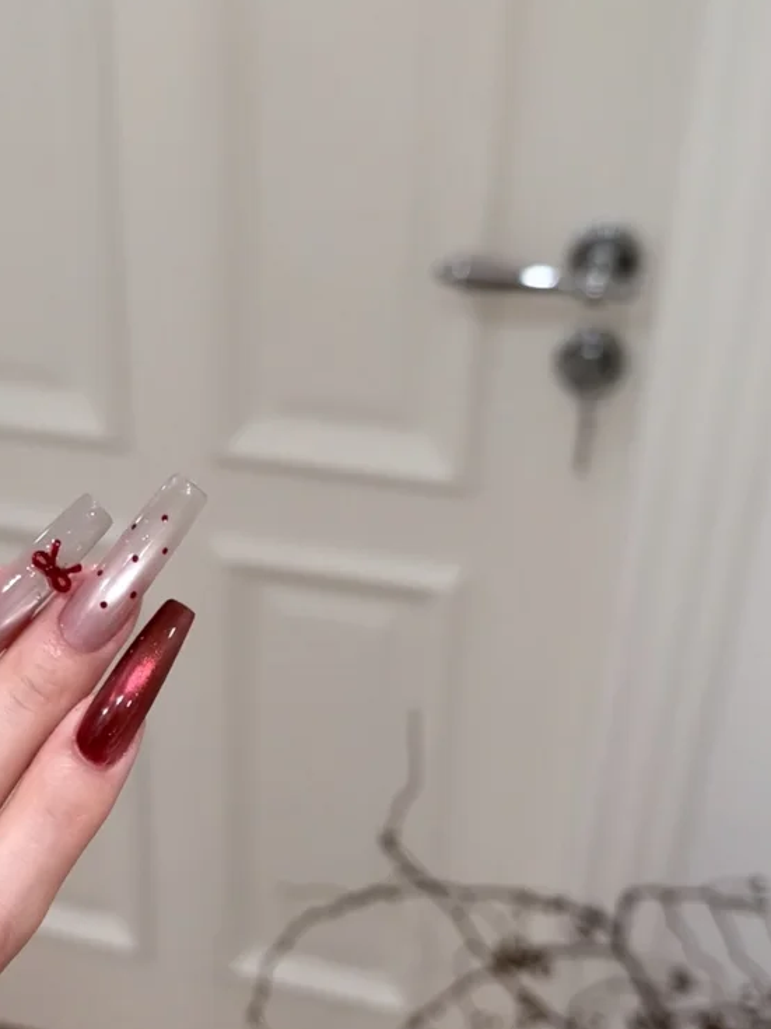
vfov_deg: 39.5
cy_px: 748
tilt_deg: -36.9
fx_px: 1396
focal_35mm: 47
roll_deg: +1.7
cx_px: 172
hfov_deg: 30.2
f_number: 1.78
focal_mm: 6.76
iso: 200
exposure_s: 1/100
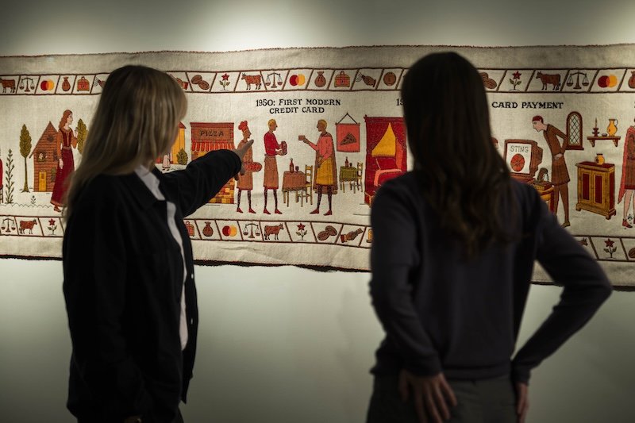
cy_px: 207
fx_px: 1673
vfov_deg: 14.4
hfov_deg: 21.5
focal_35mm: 95
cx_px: 322
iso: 100
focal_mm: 92
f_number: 2.8
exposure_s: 1/100
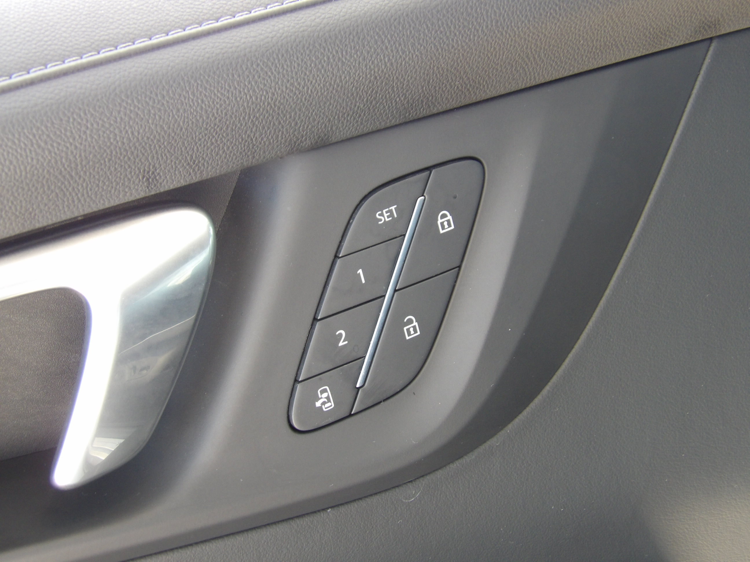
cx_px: 375
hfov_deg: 31.2
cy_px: 281
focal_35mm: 62
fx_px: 1343
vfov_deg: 23.7
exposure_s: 1/20
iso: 229
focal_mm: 11.1
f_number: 4
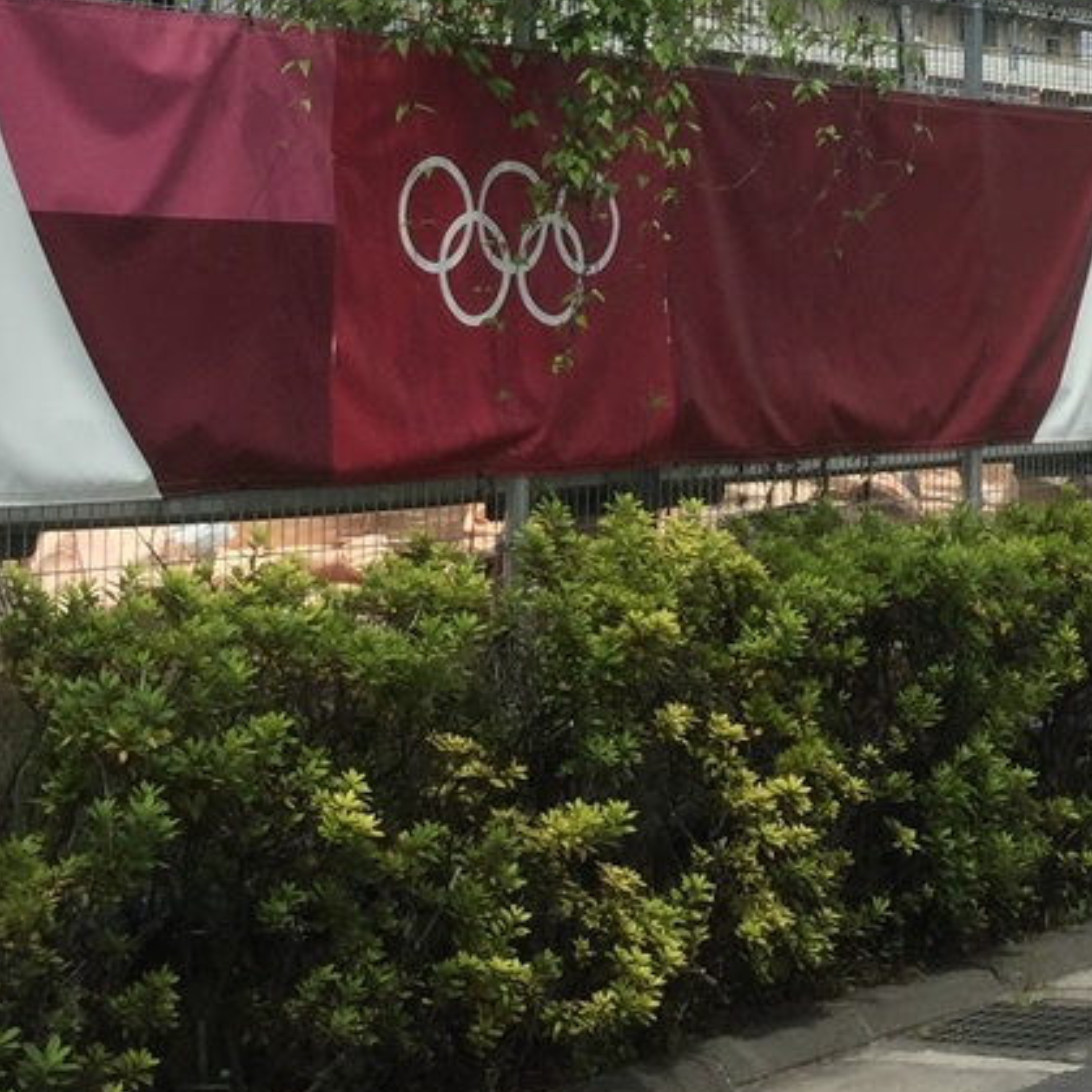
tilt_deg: +2.8
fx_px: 3498
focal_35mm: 98
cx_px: 725
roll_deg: -0.6
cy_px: 30
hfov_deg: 17.7
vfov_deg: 17.4
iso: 25
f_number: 2.4
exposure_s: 1/1812
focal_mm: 3.3
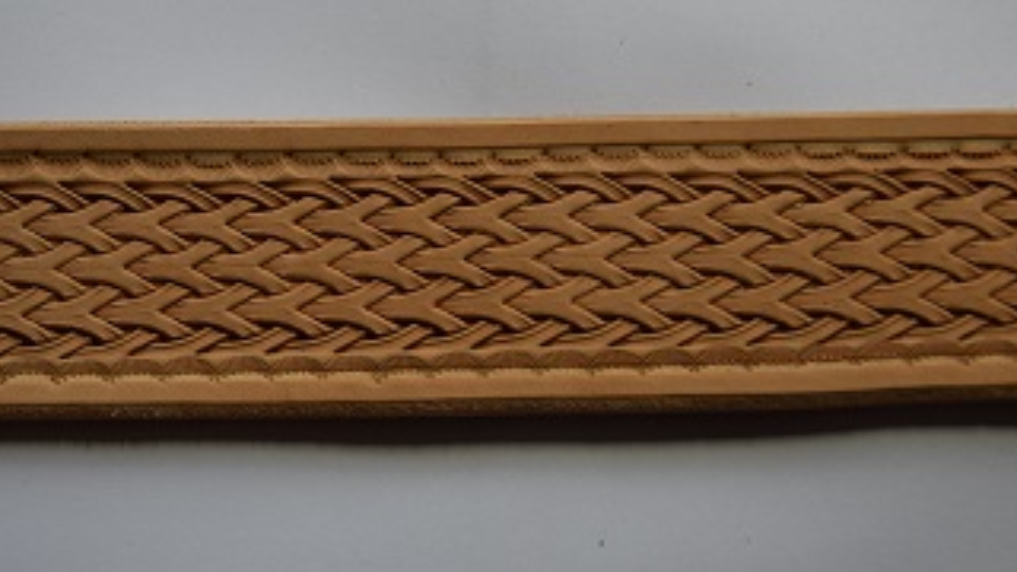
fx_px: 3694
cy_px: 238
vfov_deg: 8.9
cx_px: 305
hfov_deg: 15.6
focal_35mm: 137
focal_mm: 62
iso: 640
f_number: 5.3
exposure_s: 1/100
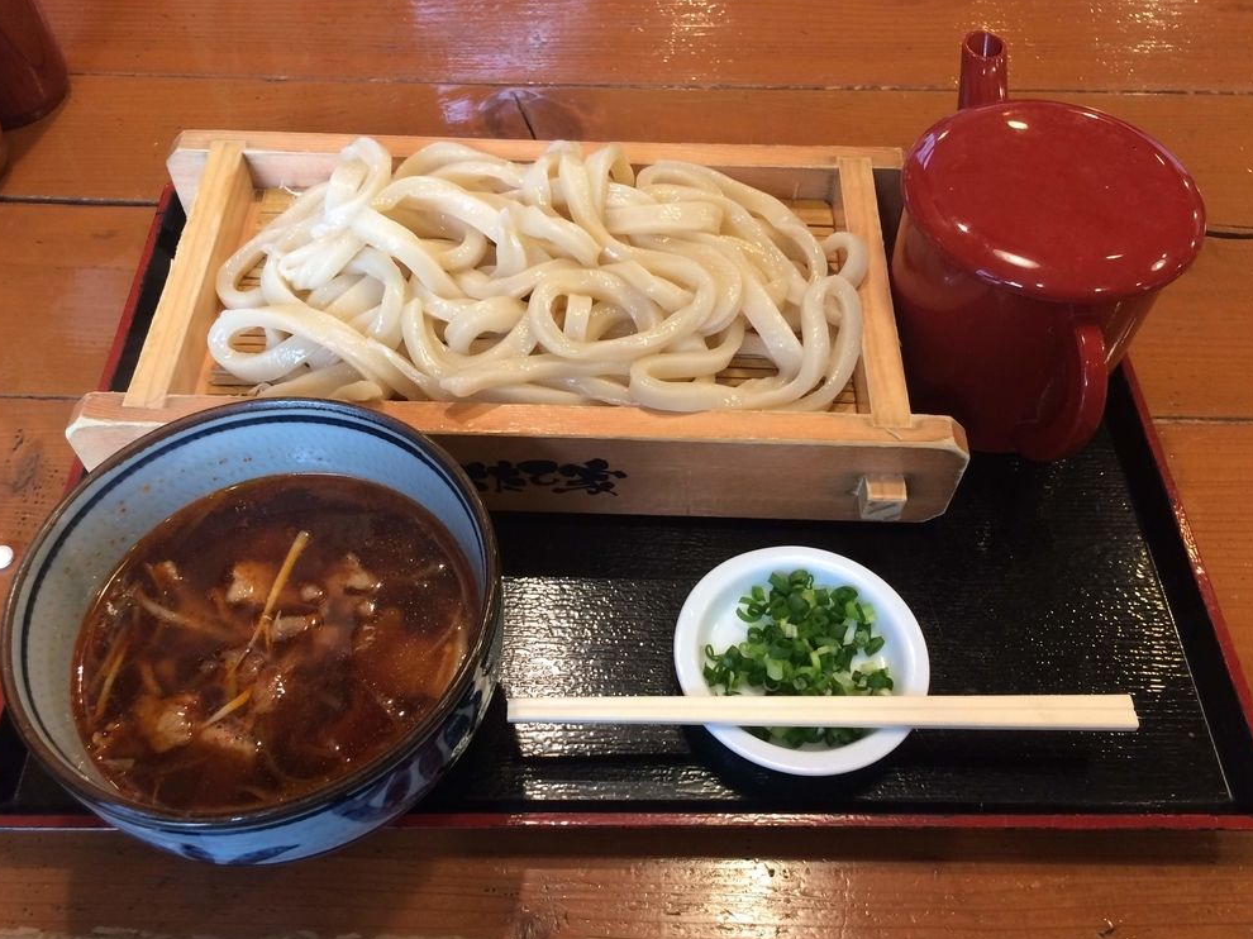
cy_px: 478
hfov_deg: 60.0
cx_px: 610
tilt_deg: -55.3
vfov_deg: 46.8
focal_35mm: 30
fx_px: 1086
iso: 80
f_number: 2.2
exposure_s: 1/30
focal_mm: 4.15
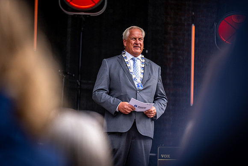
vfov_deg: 7.2
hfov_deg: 10.8
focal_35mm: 191
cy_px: 83
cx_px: 124
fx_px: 1316
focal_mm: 191
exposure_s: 1/800
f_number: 2.8
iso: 100
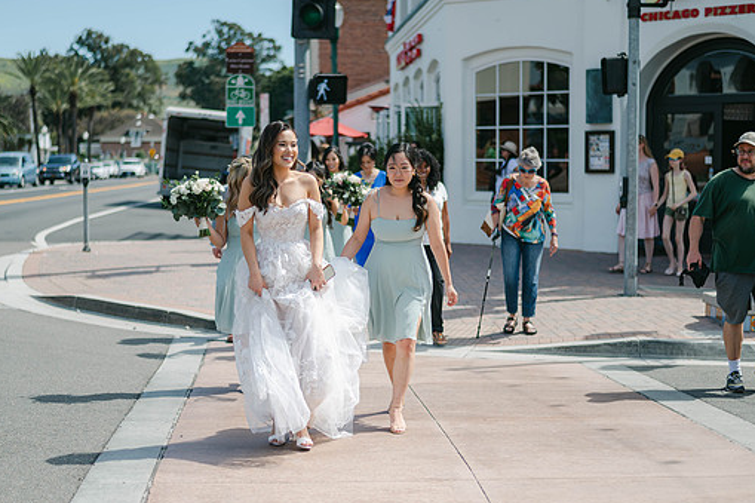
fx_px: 1216
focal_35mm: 58
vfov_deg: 23.4
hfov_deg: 34.5
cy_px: 264
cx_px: 352
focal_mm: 50
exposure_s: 1/6400
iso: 100
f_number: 2
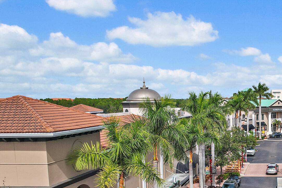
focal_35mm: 52
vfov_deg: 25.3
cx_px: 262
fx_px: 407
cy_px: 166
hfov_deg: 35.5
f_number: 2.8
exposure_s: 1/1600
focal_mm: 8.38
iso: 110
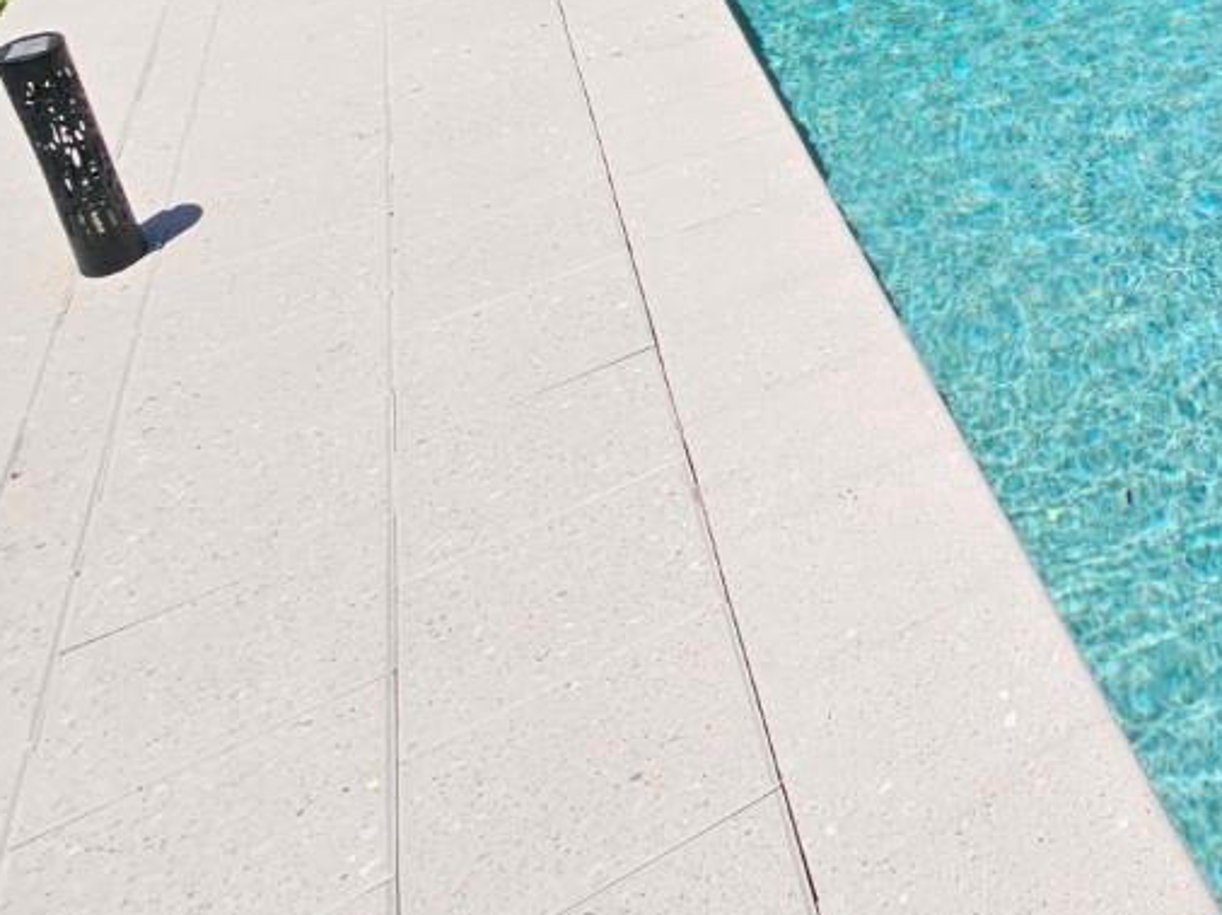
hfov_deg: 33.9
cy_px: -140
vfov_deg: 32.8
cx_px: 1630
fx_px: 1306
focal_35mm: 37
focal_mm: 2.2
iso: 50
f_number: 2.2
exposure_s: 1/5758
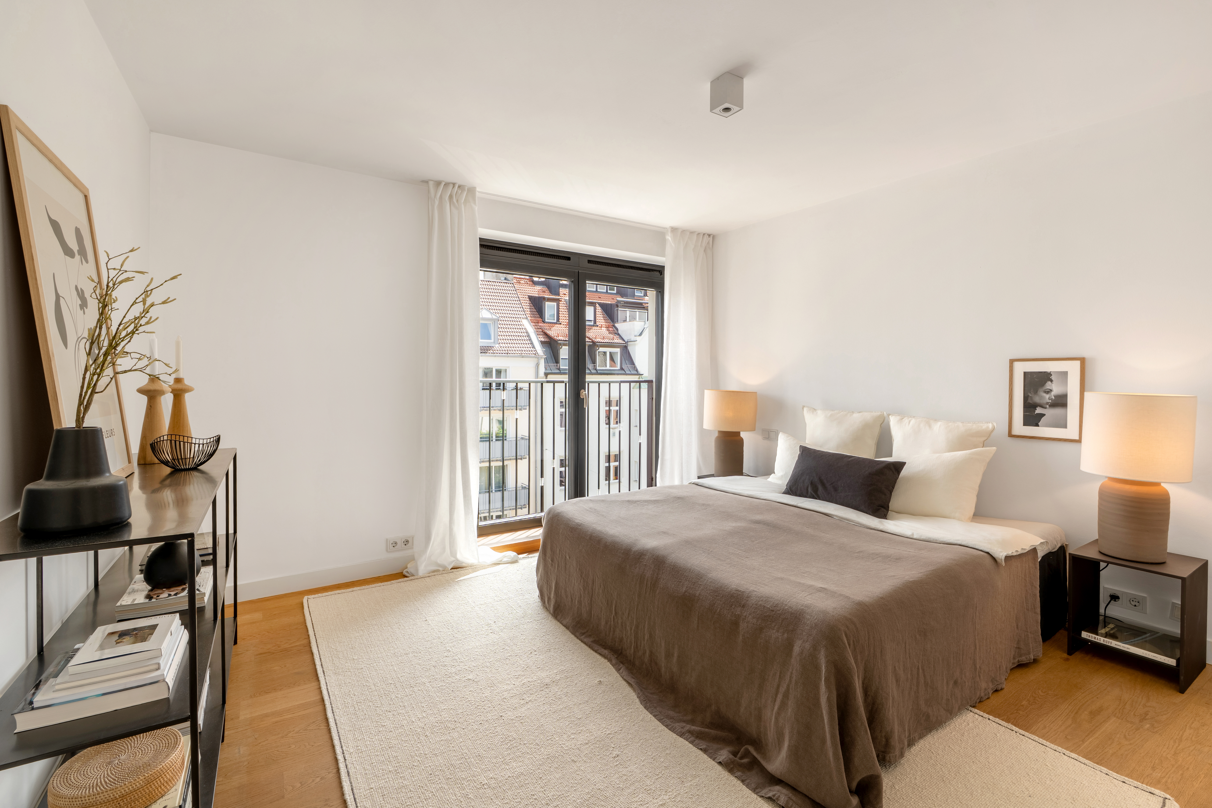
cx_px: 606
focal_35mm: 16
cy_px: 404
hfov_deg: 96.7
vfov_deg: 73.7
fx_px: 539
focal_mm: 16
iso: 100
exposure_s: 1/20
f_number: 11
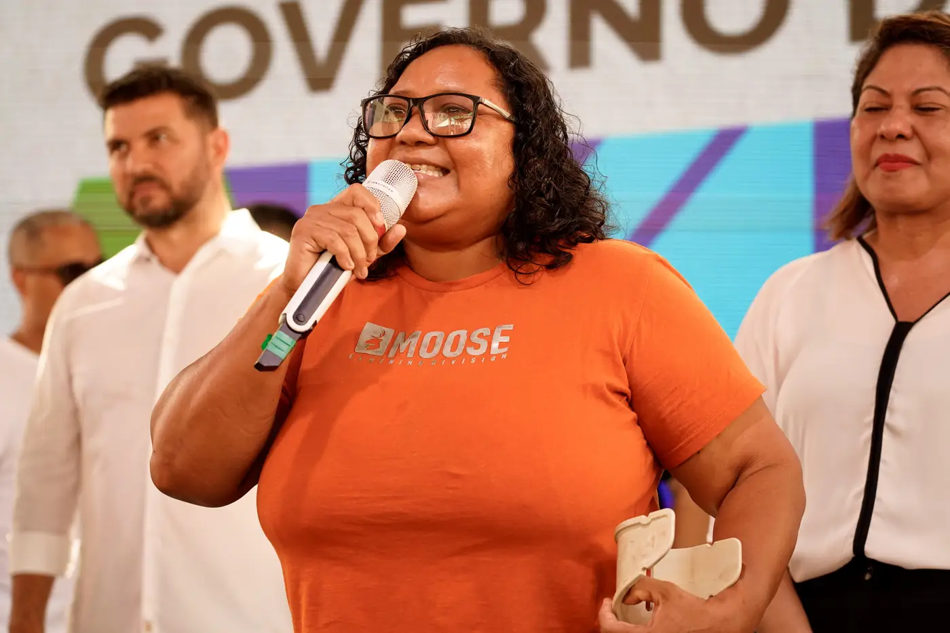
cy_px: 316
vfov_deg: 13.0
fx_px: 2770
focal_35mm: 105
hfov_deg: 19.5
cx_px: 475
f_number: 4.5
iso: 1250
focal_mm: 105
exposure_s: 1/500
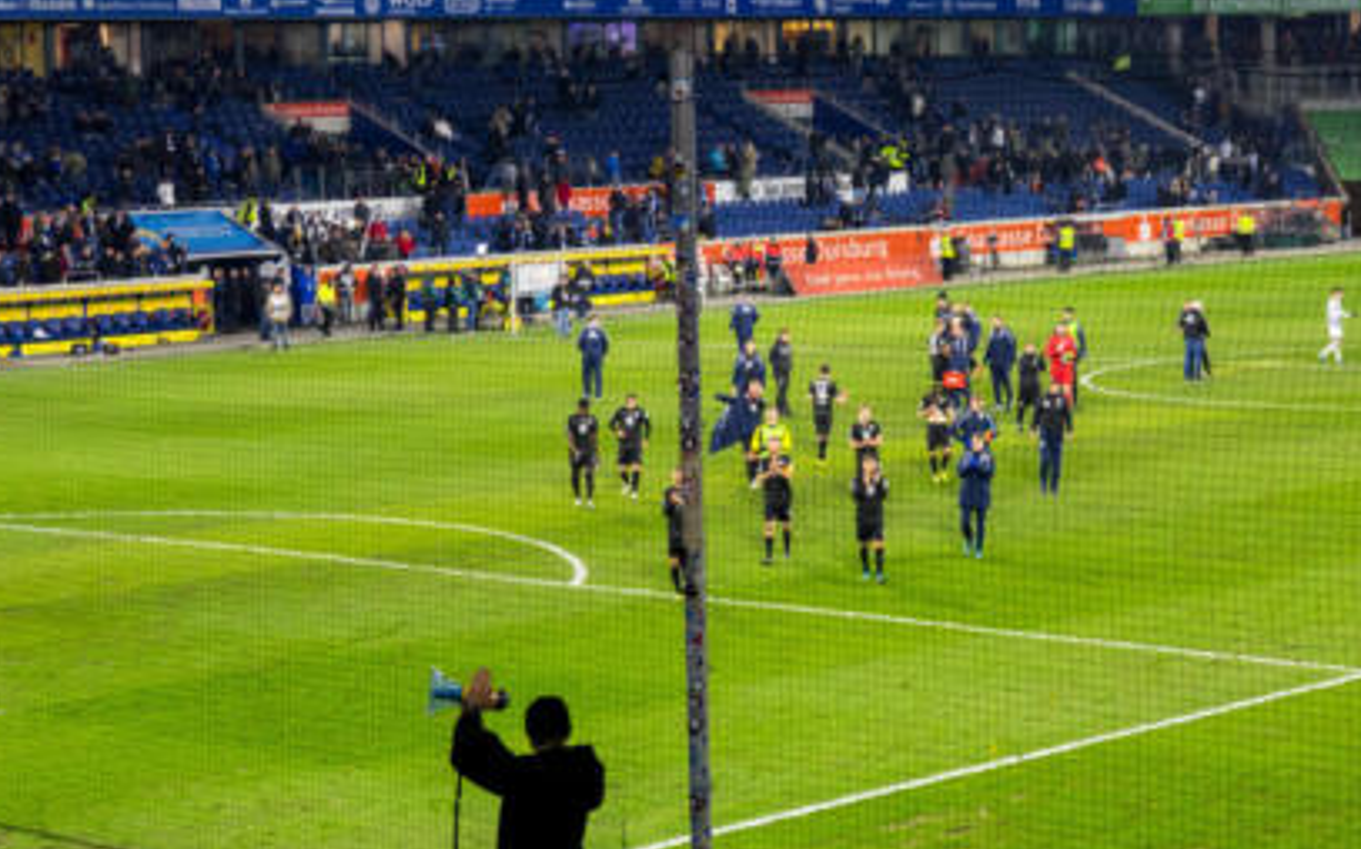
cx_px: 762
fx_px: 3671
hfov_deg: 21.0
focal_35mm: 99
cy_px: 526
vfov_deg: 13.2
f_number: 3.5
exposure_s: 1/200
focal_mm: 28.91
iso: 800
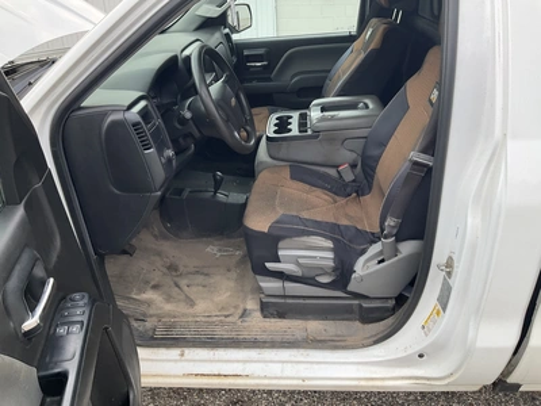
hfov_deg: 61.7
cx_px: 270
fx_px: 453
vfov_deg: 48.2
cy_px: 203
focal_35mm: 29
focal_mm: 3
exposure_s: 1/159
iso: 20
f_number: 1.8
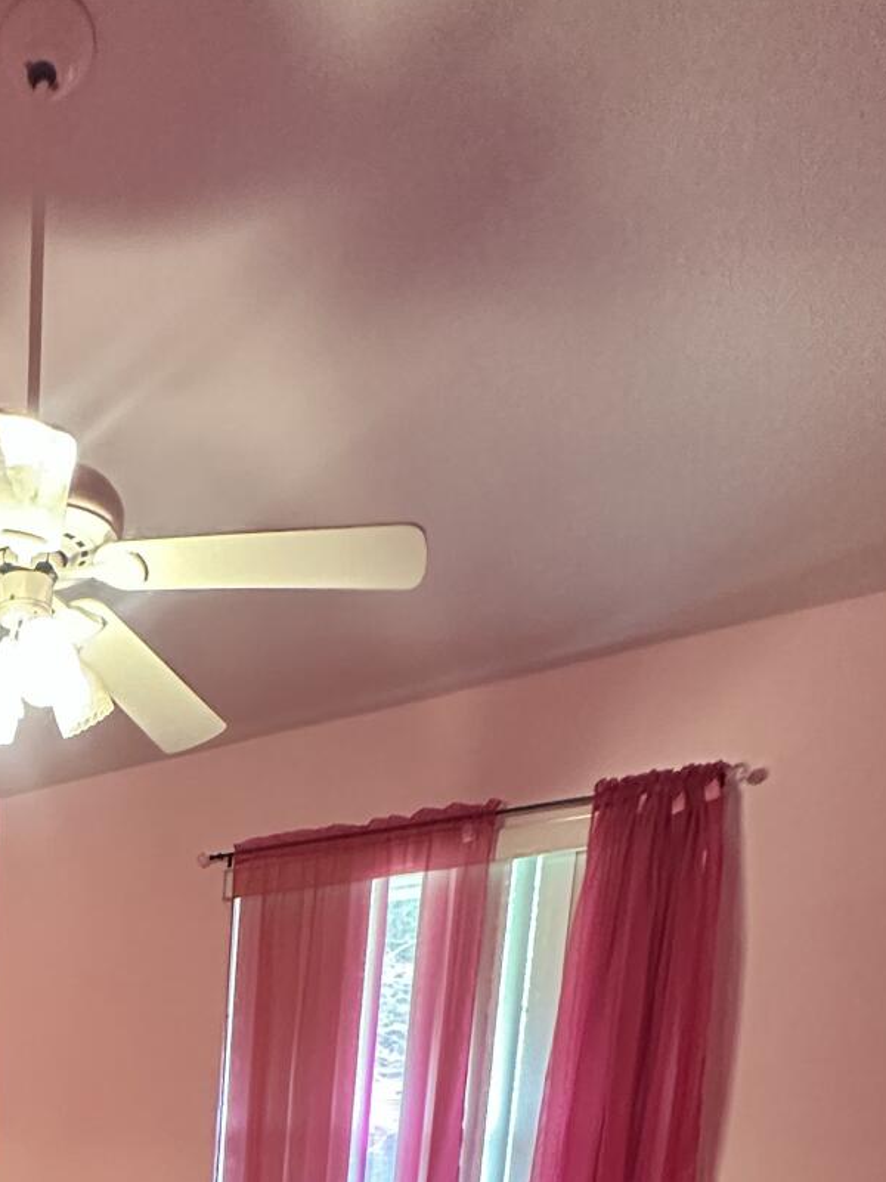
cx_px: -159
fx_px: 1194
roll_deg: -1.9
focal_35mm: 35
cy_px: 1365
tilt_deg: -11.4
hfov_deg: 33.6
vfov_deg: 40.1
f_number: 2.2
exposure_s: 1/60
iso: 500
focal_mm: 2.22
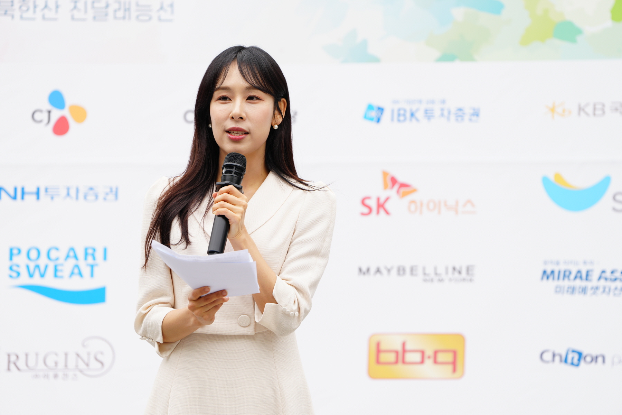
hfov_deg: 10.3
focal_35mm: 200
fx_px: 3455
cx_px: 311
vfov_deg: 6.9
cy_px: 208
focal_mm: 200
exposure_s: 1/250
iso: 200
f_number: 3.5
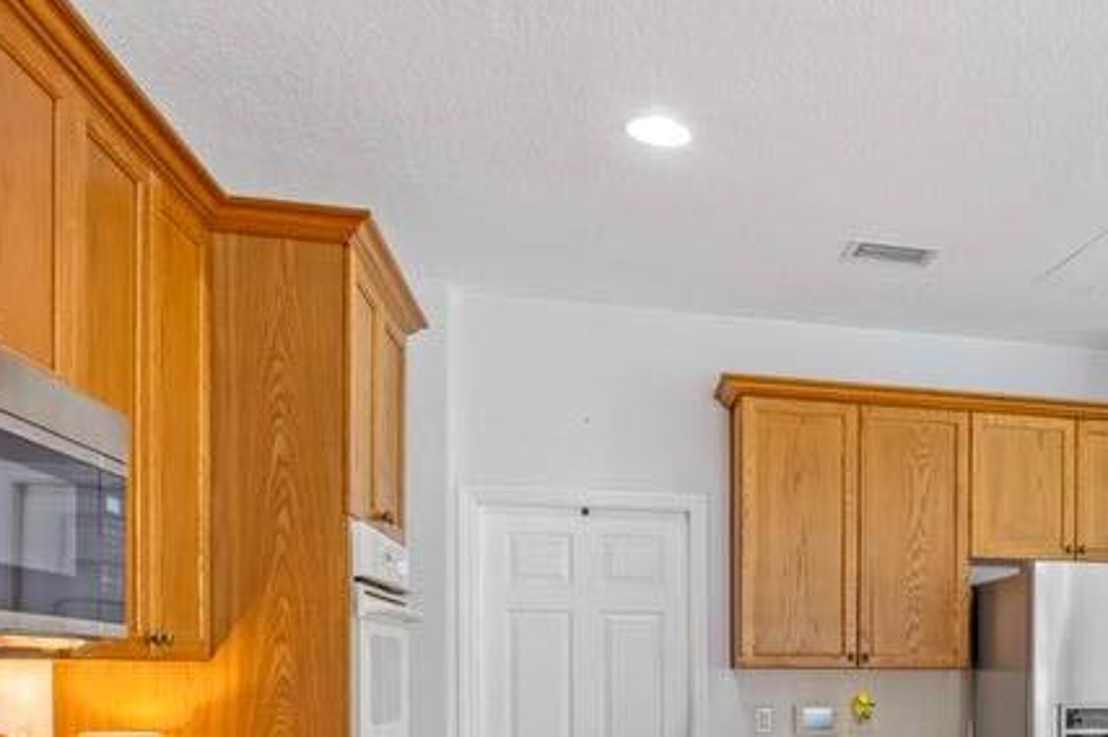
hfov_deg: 46.5
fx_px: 1142
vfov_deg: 33.4
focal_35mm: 37
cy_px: 701
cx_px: 1004
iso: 250
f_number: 9
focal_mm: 11
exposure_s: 1/100
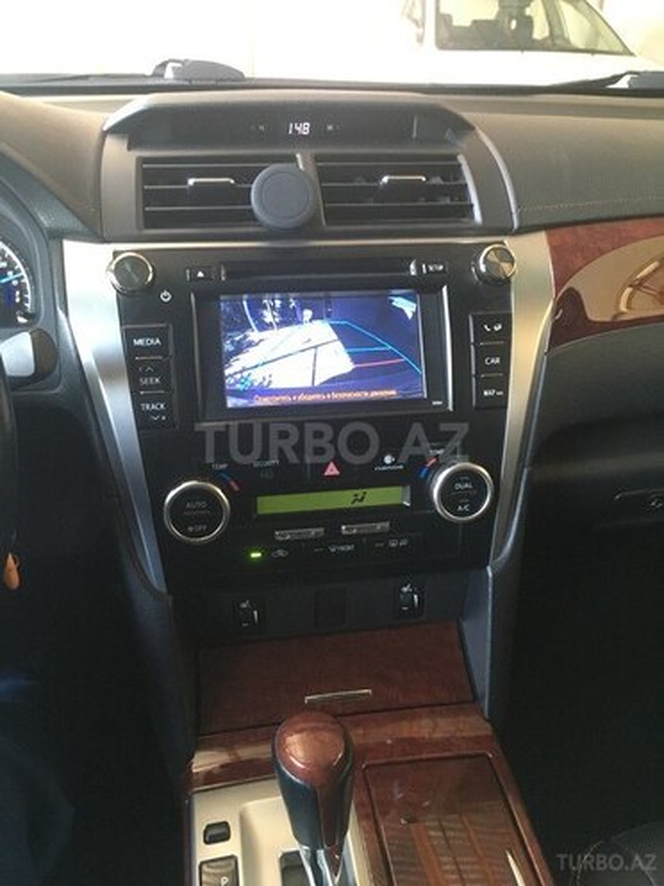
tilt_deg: -27.0
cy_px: 443
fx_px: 742
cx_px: 332
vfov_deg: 61.7
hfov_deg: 48.2
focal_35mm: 29
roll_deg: -1.2
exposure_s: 1/33
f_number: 2.2
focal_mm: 4.15
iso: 200
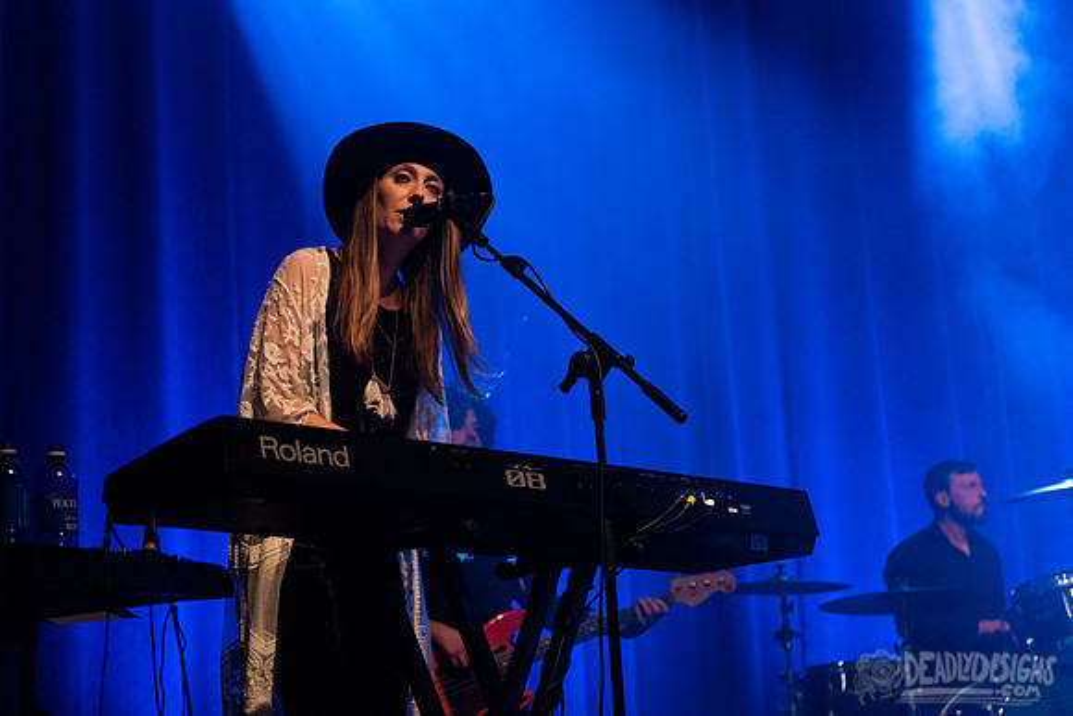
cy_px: 339
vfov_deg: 17.4
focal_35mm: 78
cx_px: 473
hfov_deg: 25.9
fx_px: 2334
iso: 2500
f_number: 3.2
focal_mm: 70
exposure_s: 1/160
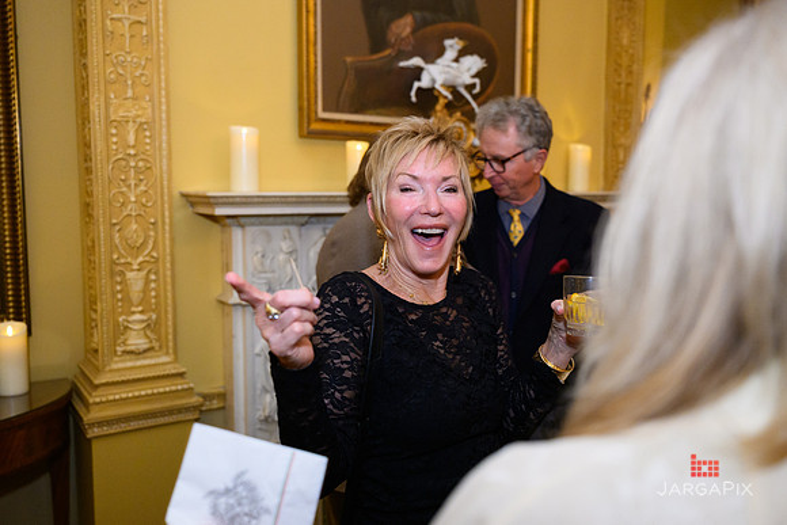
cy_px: 262
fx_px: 701
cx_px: 394
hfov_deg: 58.6
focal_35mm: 32
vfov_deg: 41.1
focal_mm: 30.5
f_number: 3.2
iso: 3200
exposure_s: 1/160
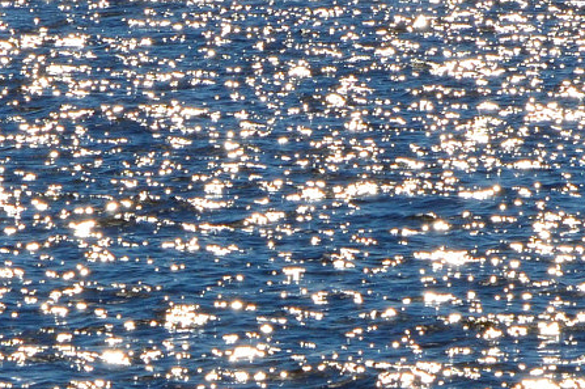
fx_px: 10604
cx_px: 285
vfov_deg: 2.1
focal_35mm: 653
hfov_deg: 3.2
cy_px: -327
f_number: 11
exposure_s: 1/500
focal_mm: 95
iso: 100
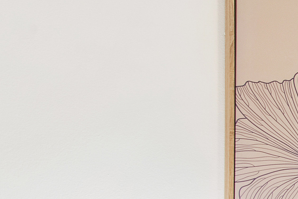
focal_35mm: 91
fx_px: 754
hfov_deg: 12.6
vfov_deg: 14.0
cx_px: 824
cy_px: 312
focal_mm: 14
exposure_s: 1/1.67
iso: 320
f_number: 14
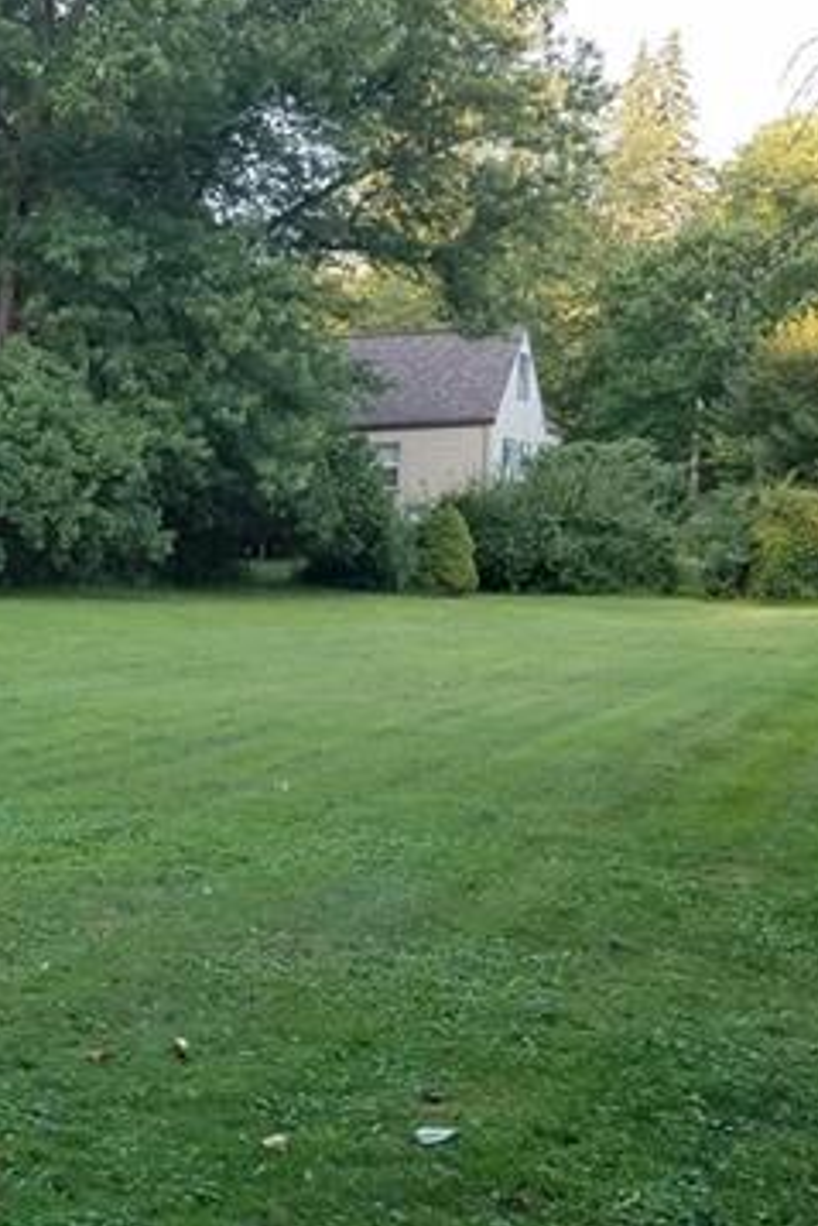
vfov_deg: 33.9
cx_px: 75
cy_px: 901
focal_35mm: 58
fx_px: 1975
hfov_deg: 22.8
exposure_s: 1/191
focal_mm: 4.2
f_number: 1.7
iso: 50
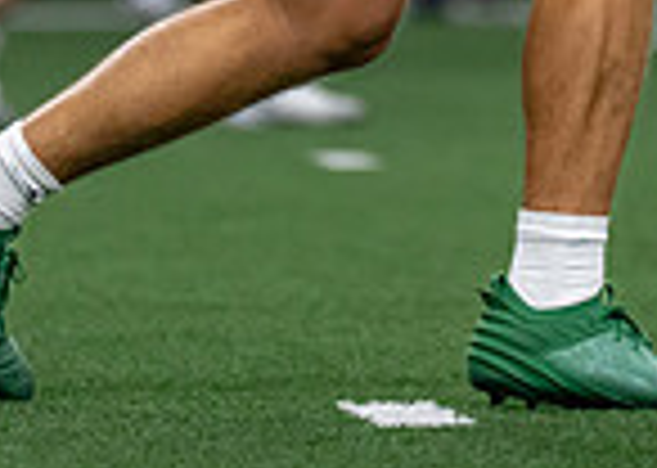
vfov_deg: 1.3
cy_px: -502
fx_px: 20357
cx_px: 706
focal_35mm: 1092
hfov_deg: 1.8
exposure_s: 1/1000
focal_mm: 191
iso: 1250
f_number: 2.8
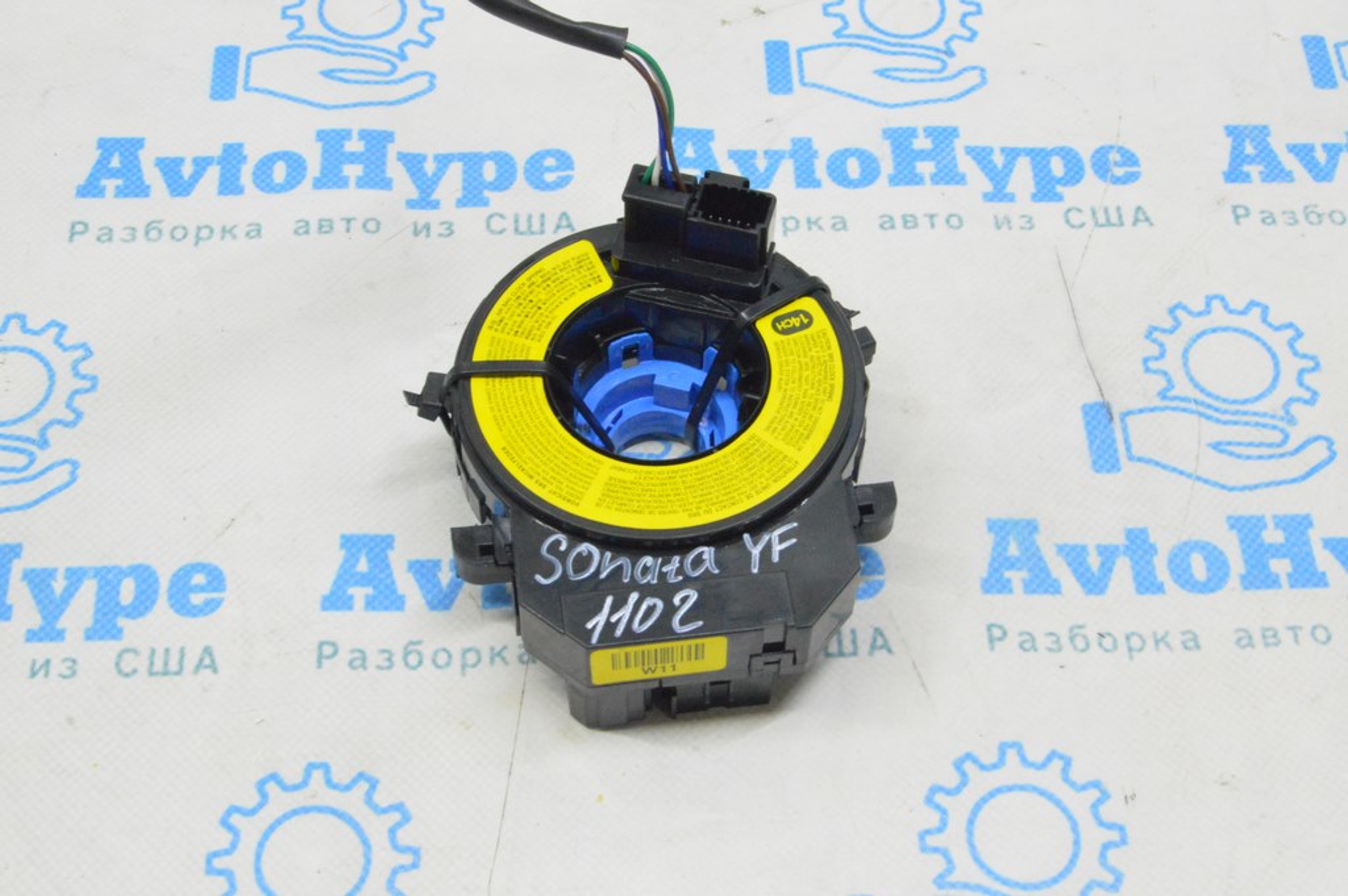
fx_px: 2133
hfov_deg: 35.1
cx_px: 674
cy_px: 448
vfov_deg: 23.7
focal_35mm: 57
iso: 6400
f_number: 20
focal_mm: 38
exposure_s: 1/15
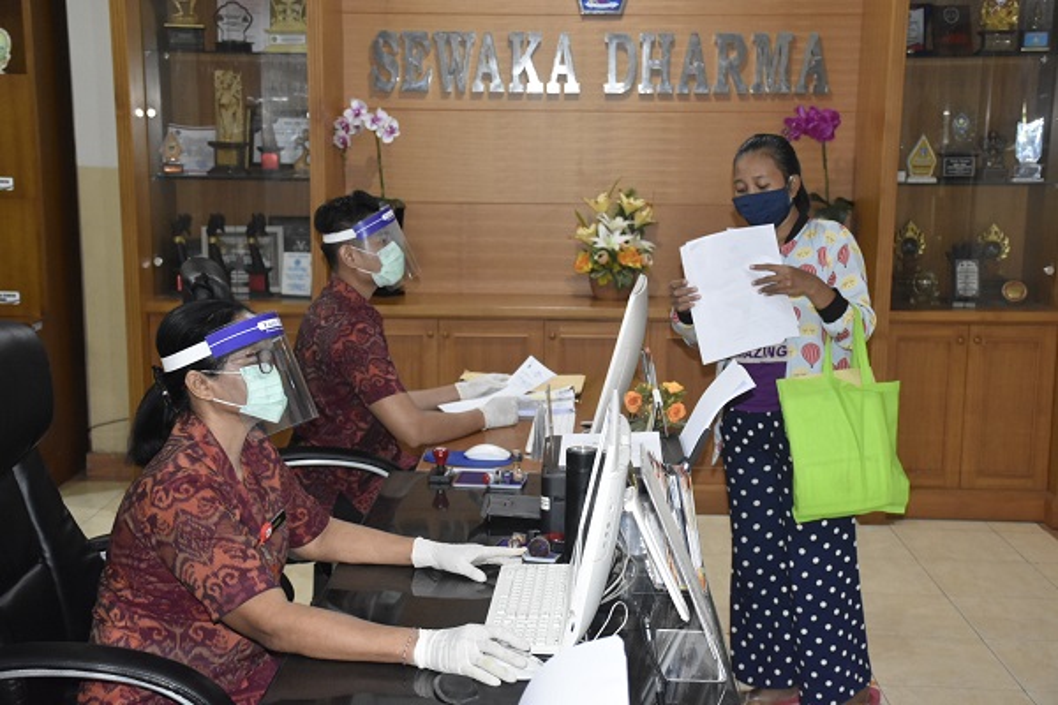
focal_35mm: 48
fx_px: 1411
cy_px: 352
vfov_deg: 28.1
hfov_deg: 41.1
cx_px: 529
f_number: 4
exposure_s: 1/60
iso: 2500
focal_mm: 32
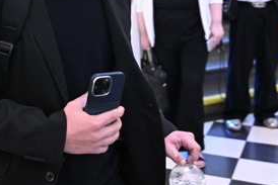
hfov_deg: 31.1
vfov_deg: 20.6
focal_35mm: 64
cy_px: 8
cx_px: 100
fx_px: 496
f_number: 3.5
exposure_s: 1/200
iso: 6400
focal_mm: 25.5
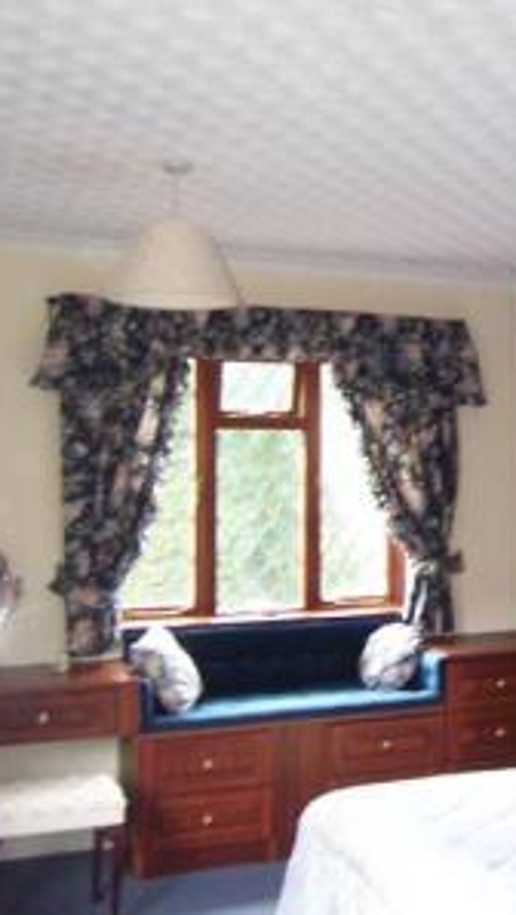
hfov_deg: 23.0
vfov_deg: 42.1
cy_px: 441
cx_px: 567
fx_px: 1190
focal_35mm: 49
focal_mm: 3.8
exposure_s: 1/30
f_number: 2.8
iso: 200
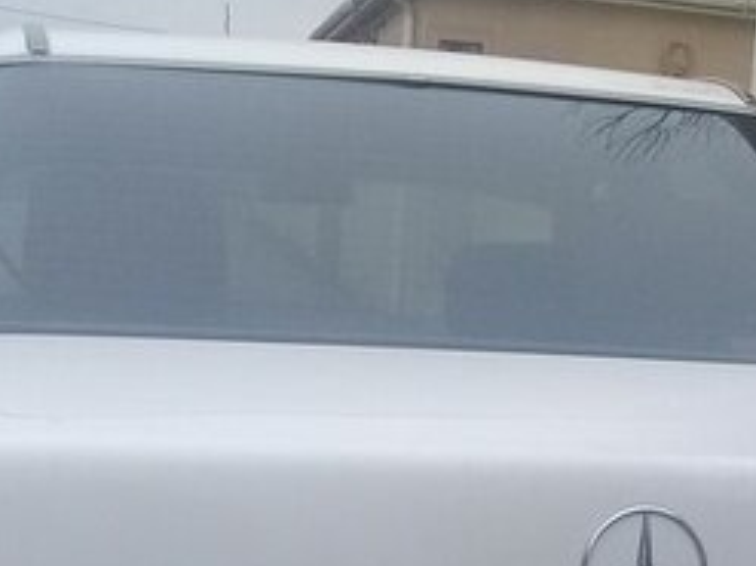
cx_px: 542
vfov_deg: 16.8
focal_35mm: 83
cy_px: 724
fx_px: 1812
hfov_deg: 23.4
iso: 50
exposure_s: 1/280
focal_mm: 3.3
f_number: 2.2
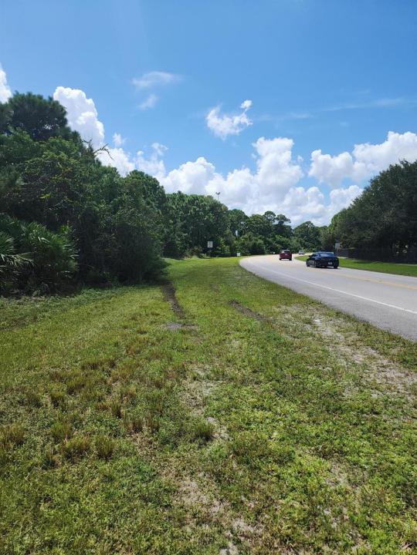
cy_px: 278
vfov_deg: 73.9
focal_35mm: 23
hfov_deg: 58.9
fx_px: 369
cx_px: 208
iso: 12
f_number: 1.8
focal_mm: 6.4
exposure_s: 1/1406
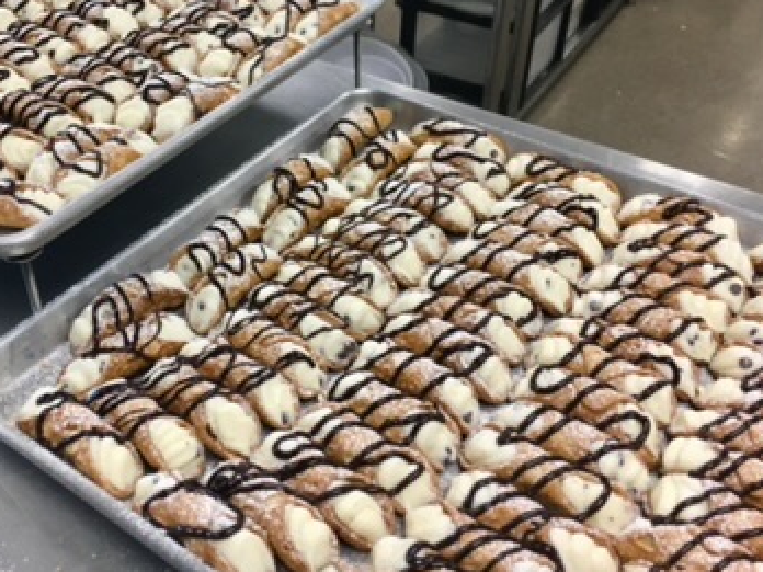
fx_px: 882
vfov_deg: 35.7
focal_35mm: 40
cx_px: 303
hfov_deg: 46.5
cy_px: 202
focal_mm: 4.15
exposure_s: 1/30
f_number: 2.2
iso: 40
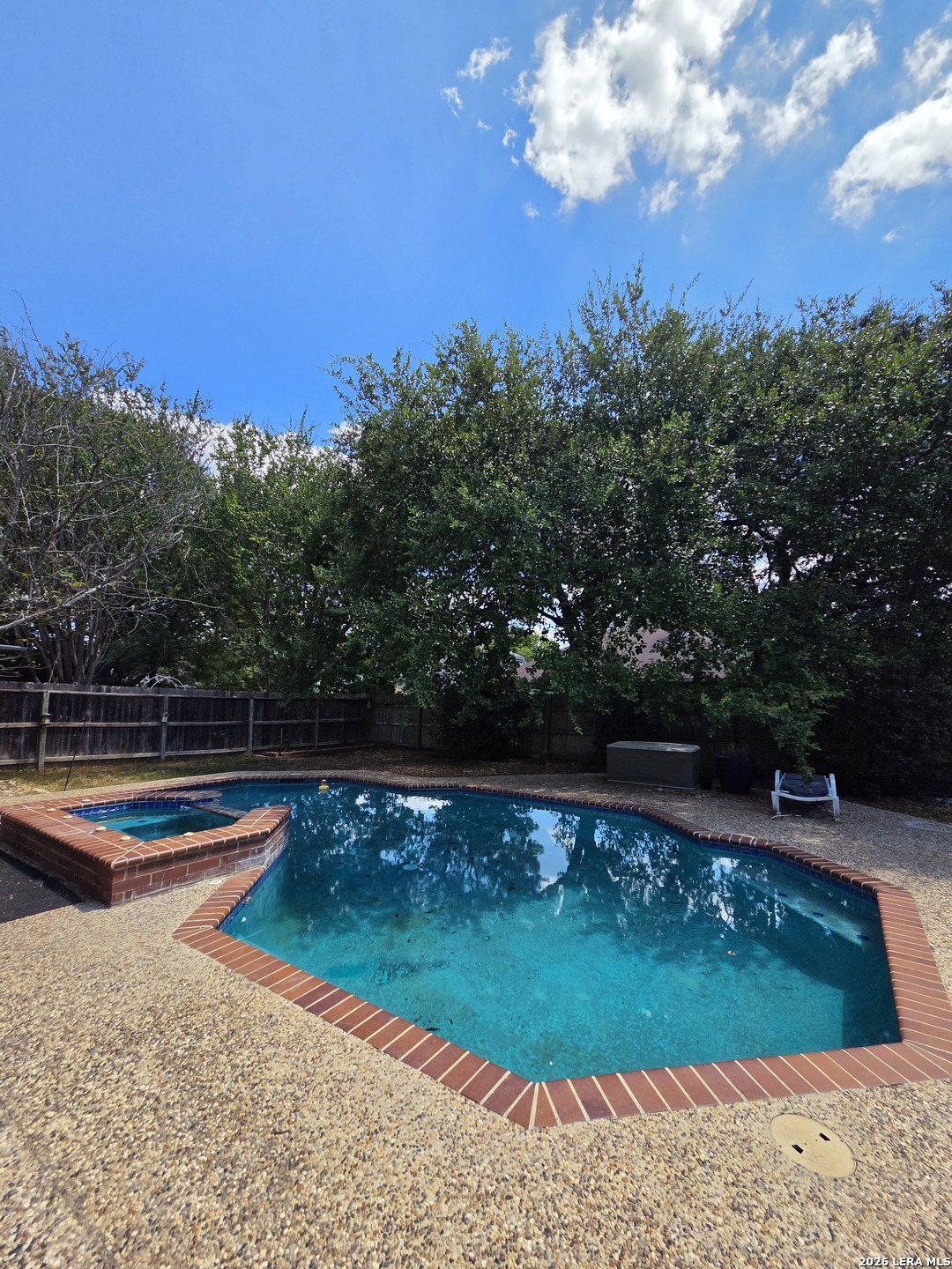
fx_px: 477
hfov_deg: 89.9
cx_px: 476
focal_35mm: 13
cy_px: 634
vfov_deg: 106.2
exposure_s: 1/4244
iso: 100
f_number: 2.2
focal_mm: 2.2
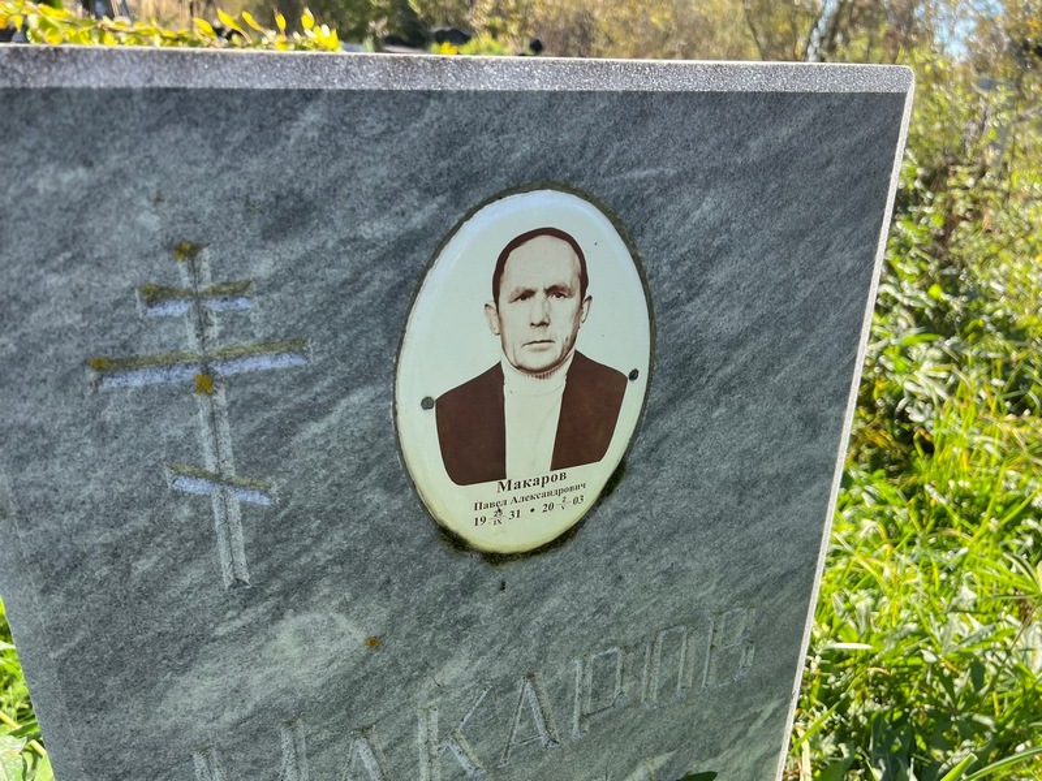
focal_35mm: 26
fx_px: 783
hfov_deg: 67.3
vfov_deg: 53.1
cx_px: 521
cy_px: 390
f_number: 1.5
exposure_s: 1/932
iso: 50
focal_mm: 5.7
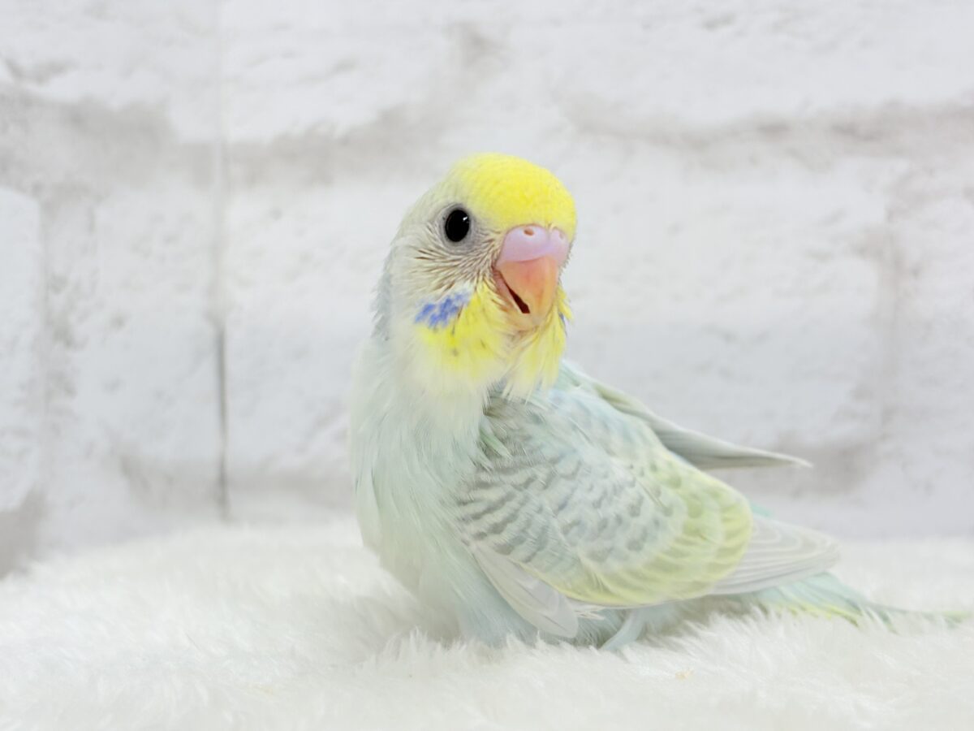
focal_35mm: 52
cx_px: 487
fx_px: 1463
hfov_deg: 36.8
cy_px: 366
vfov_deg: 28.0
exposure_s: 1/100
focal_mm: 5.96
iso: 50
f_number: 1.6
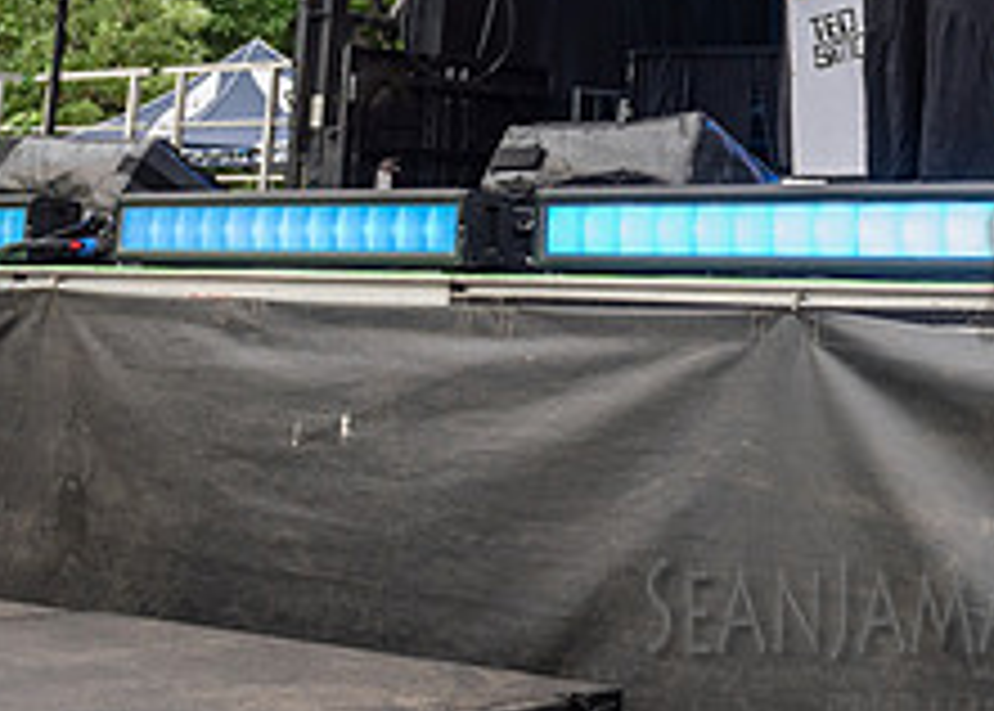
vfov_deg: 19.6
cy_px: -212
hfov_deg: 28.2
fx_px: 1892
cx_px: 907
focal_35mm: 67
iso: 500
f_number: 4
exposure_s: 1/500
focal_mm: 24
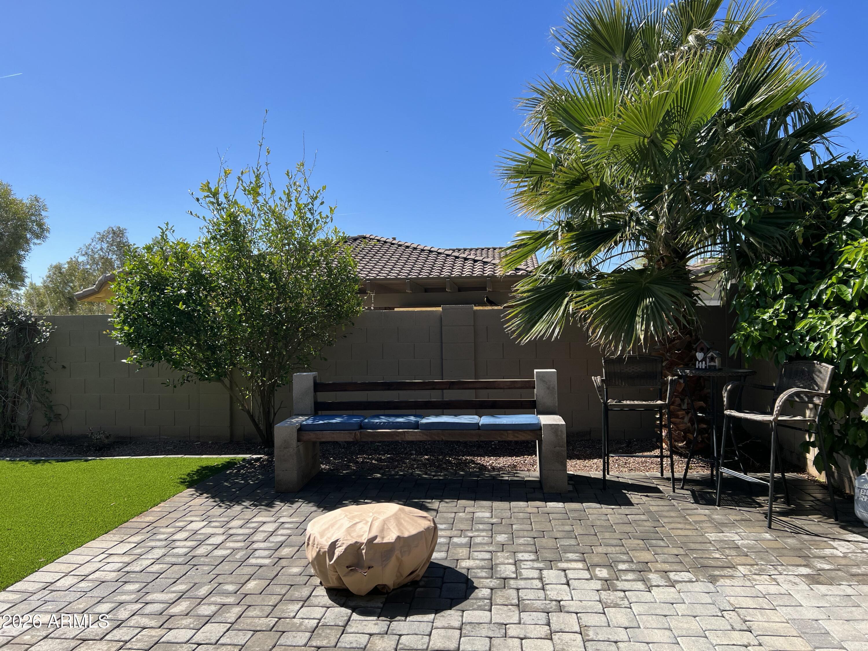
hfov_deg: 67.3
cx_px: 434
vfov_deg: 53.1
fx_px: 652
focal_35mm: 26
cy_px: 326
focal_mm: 5.7
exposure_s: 1/2841
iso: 50
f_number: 1.5
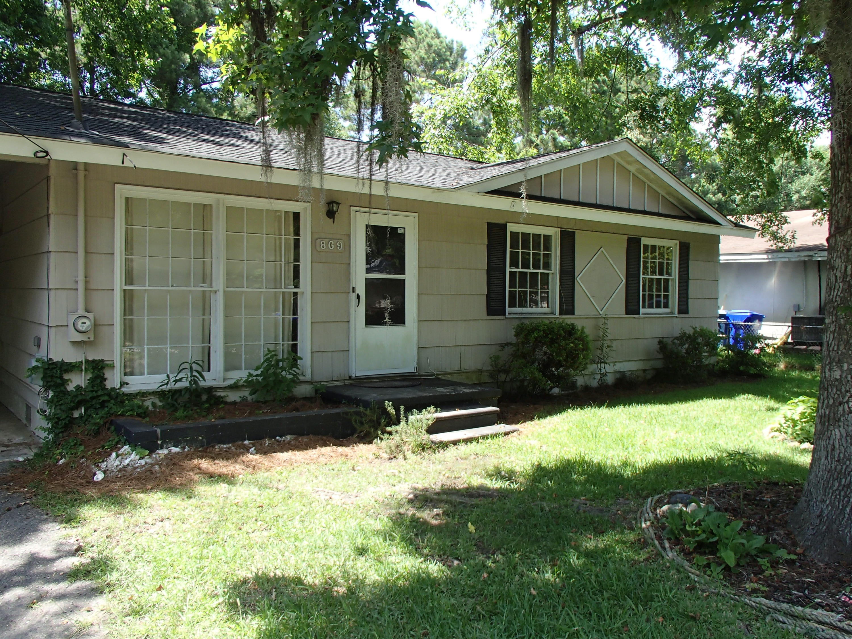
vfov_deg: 49.7
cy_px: 320
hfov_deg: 63.4
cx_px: 426
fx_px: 689
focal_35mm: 28
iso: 100
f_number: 3.9
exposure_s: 1/125
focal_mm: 5
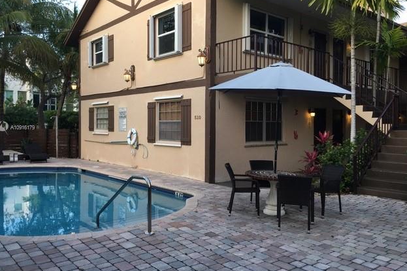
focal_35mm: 31
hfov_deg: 60.3
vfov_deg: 42.3
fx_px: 350
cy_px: 128
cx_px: 204
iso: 40
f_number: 2.2
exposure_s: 1/120
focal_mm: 4.15
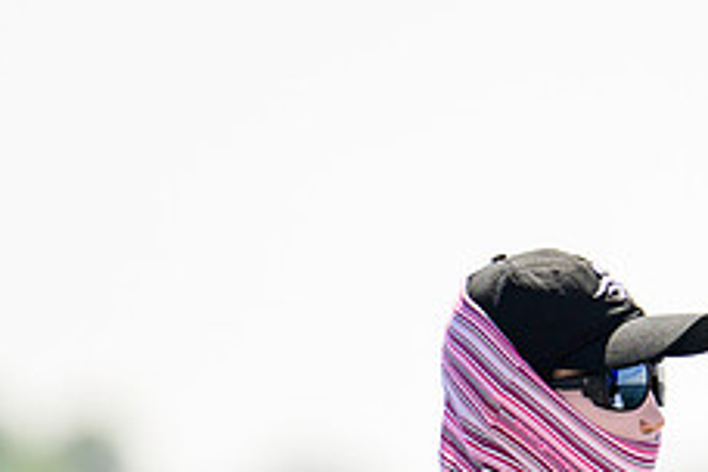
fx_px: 30029
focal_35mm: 1527
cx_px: 637
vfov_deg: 0.9
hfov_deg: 1.4
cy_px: 500
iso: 250
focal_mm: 400
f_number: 4.5
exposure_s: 1/1600
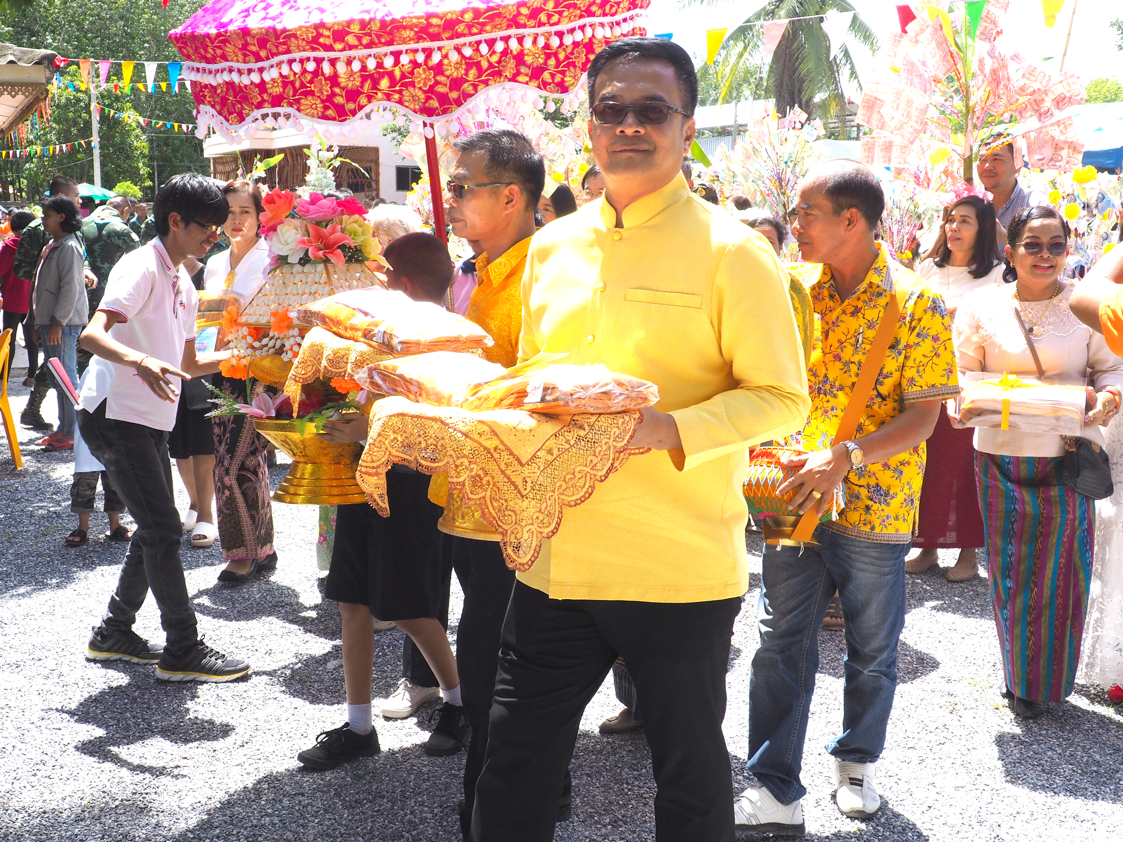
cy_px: 421
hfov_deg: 49.0
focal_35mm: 38
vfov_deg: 37.7
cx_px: 562
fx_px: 1233
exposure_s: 1/250
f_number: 8
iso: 320
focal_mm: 19
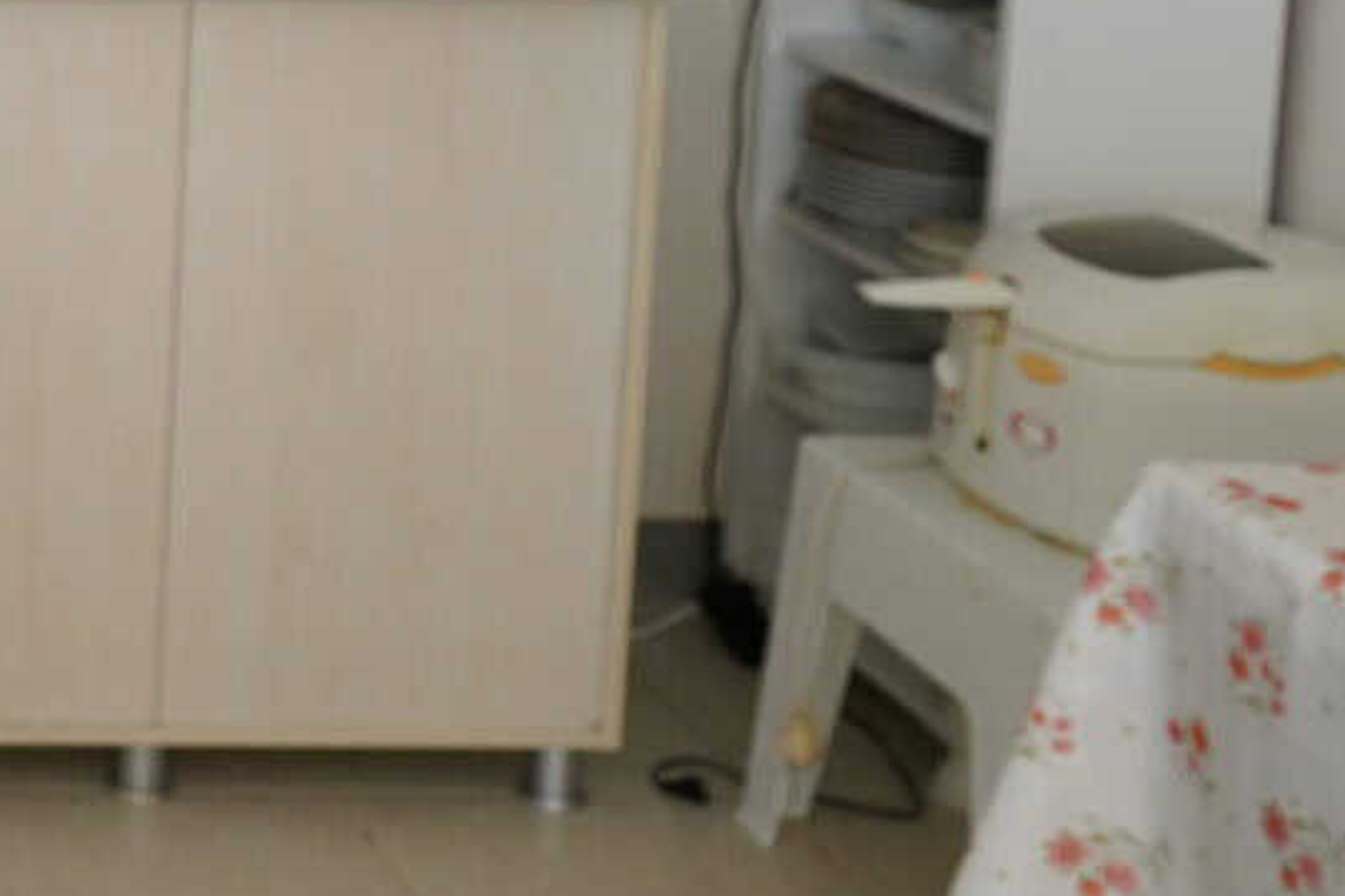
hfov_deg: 21.3
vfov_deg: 17.0
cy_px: -246
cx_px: -808
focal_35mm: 76
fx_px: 2838
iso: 800
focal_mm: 20
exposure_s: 1/160
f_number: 4
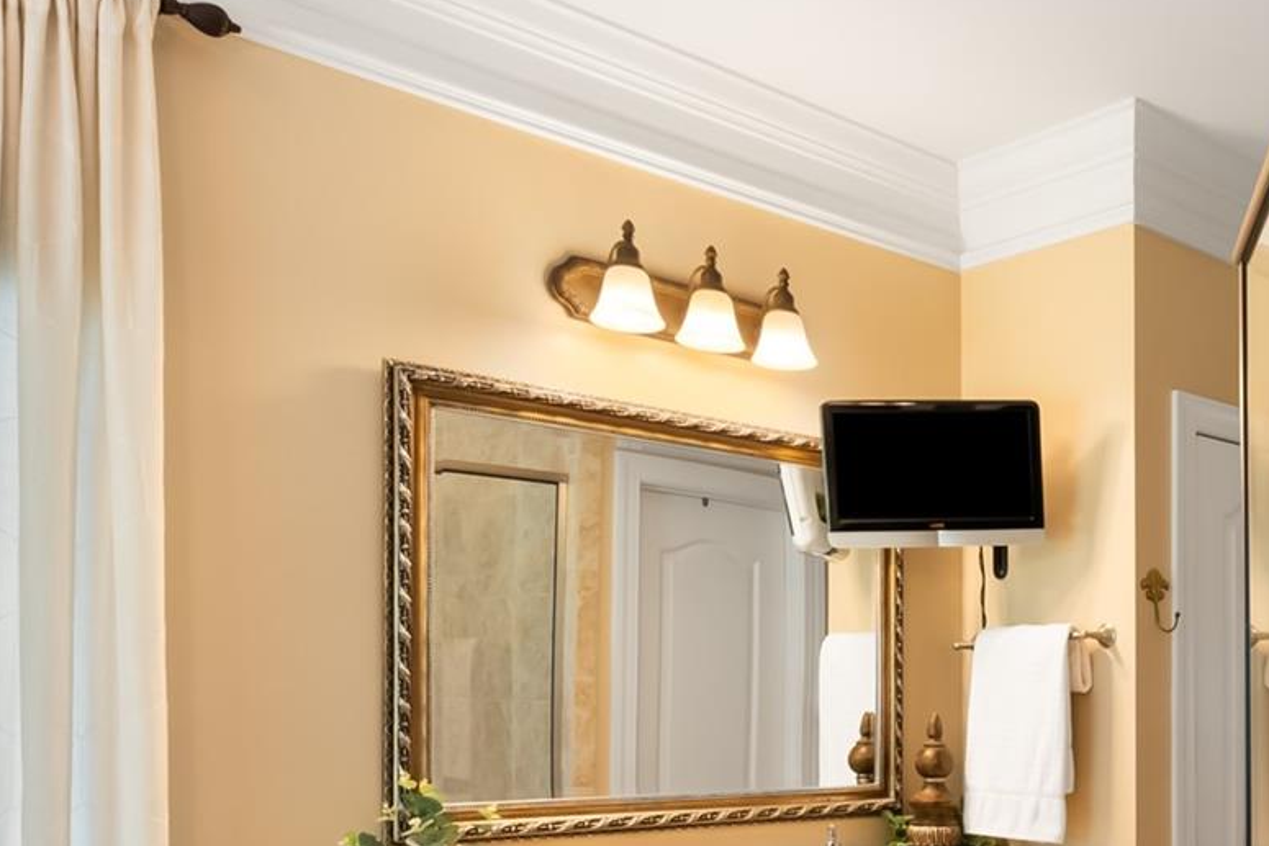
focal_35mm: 37
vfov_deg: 34.5
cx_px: 1303
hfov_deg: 43.5
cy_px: 714
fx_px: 1304
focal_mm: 14
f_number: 10
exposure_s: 1/1.67
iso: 100
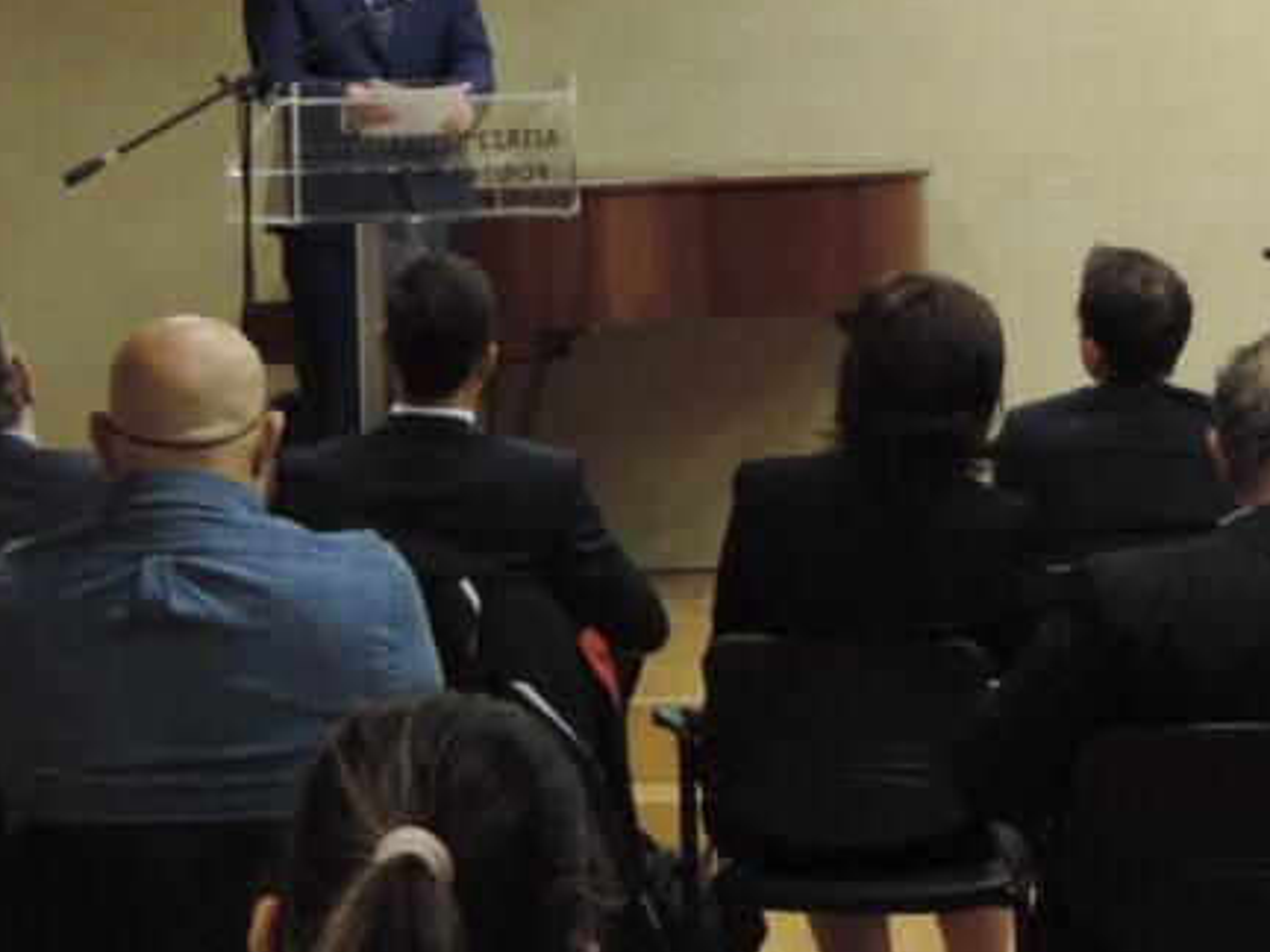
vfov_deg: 8.9
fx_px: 6090
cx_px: 1094
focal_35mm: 166
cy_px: 153
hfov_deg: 11.8
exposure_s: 1/15
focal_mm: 12.4
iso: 500
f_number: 3.9
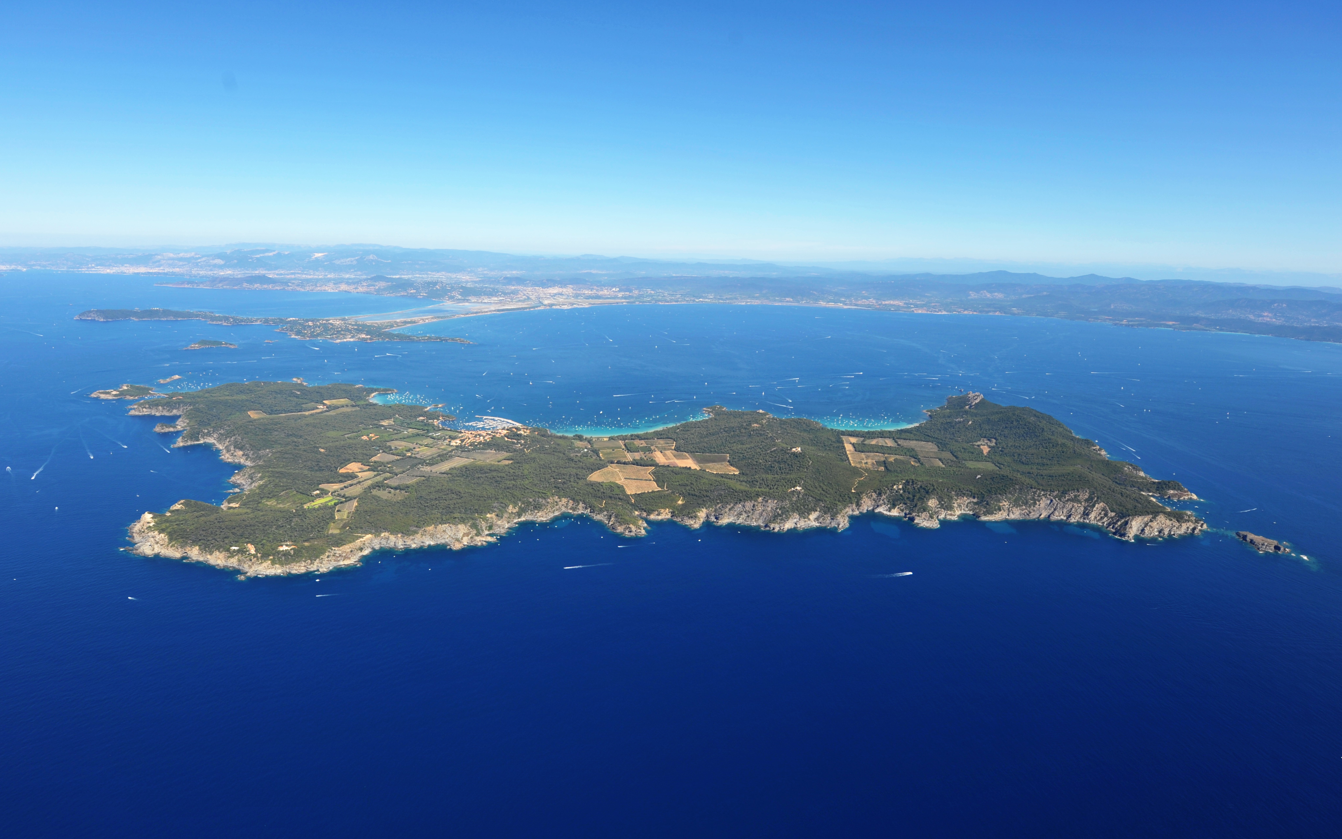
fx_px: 695
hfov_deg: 88.0
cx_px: 661
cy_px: 455
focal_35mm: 19
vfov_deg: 62.1
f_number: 6.3
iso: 200
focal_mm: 18
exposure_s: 1/800
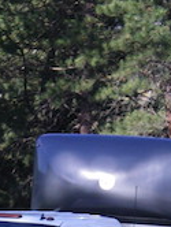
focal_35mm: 309
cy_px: 239
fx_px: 2030
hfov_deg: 4.8
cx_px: 122
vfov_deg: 6.4
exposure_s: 1/250
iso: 64
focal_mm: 14.3
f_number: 5.1
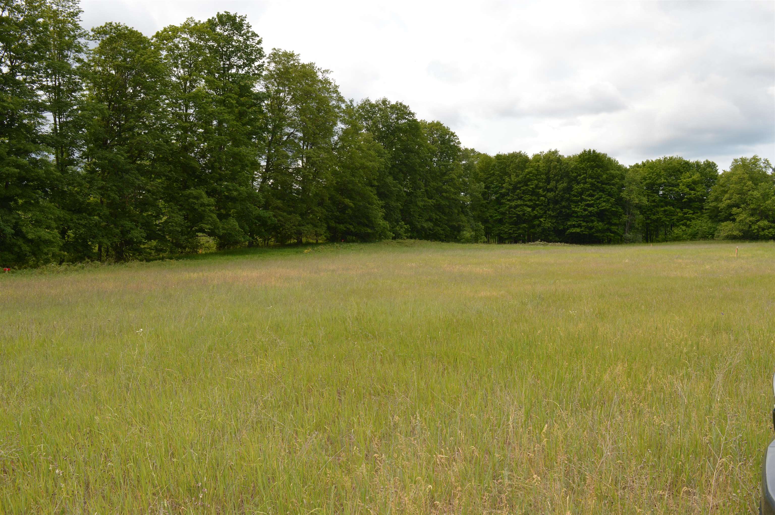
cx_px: 388
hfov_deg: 67.4
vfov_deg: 47.8
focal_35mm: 27
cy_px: 258
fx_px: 581
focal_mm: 18
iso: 100
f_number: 8
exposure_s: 1/200
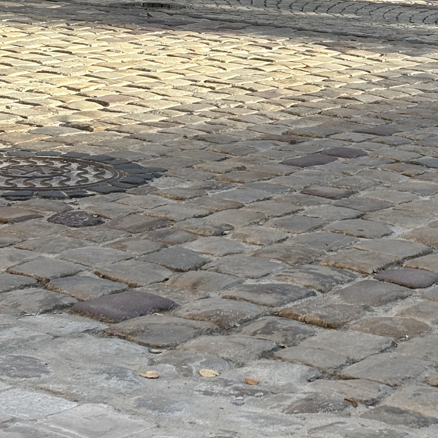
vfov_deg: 13.9
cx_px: 348
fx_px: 1761
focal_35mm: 123
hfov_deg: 14.1
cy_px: -12
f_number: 1.6
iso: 32
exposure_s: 1/539
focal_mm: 5.96
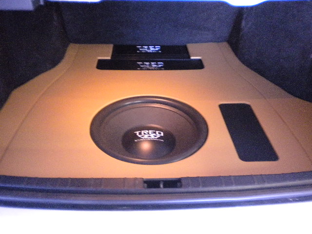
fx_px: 315
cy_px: 117
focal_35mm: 35
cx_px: 156
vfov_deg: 40.7
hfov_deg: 52.6
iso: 800
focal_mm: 6.3
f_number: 3.1
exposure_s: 1/7.6
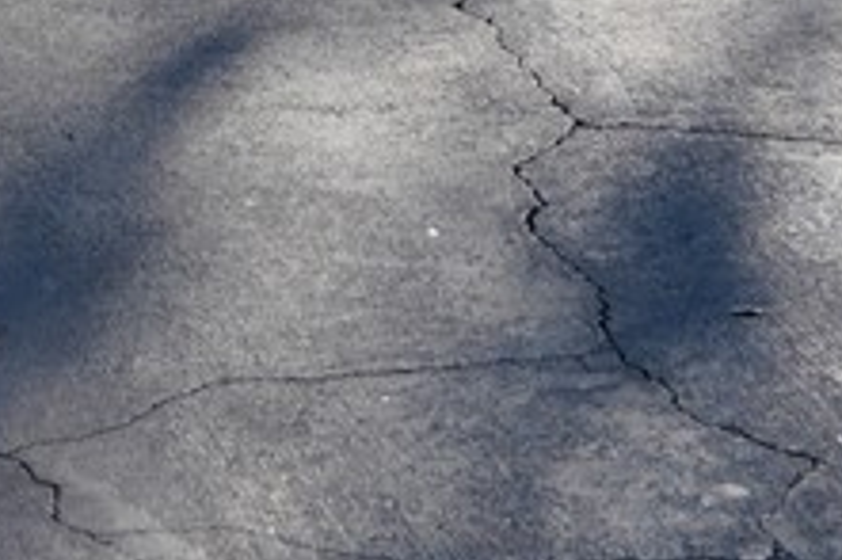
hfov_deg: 11.8
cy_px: -590
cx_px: -118
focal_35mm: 172
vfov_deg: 7.6
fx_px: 4020
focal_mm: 35
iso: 100
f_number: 7.1
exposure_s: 1/100
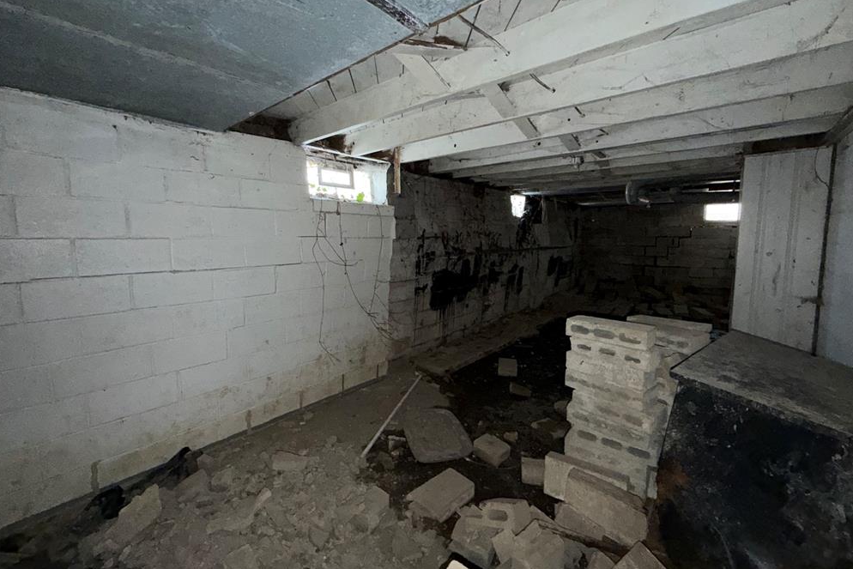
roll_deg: +0.6
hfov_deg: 100.4
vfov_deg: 77.3
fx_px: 355
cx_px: 433
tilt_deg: -5.6
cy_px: 269
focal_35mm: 15
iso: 320
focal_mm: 2.22
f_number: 2.2
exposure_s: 1/34
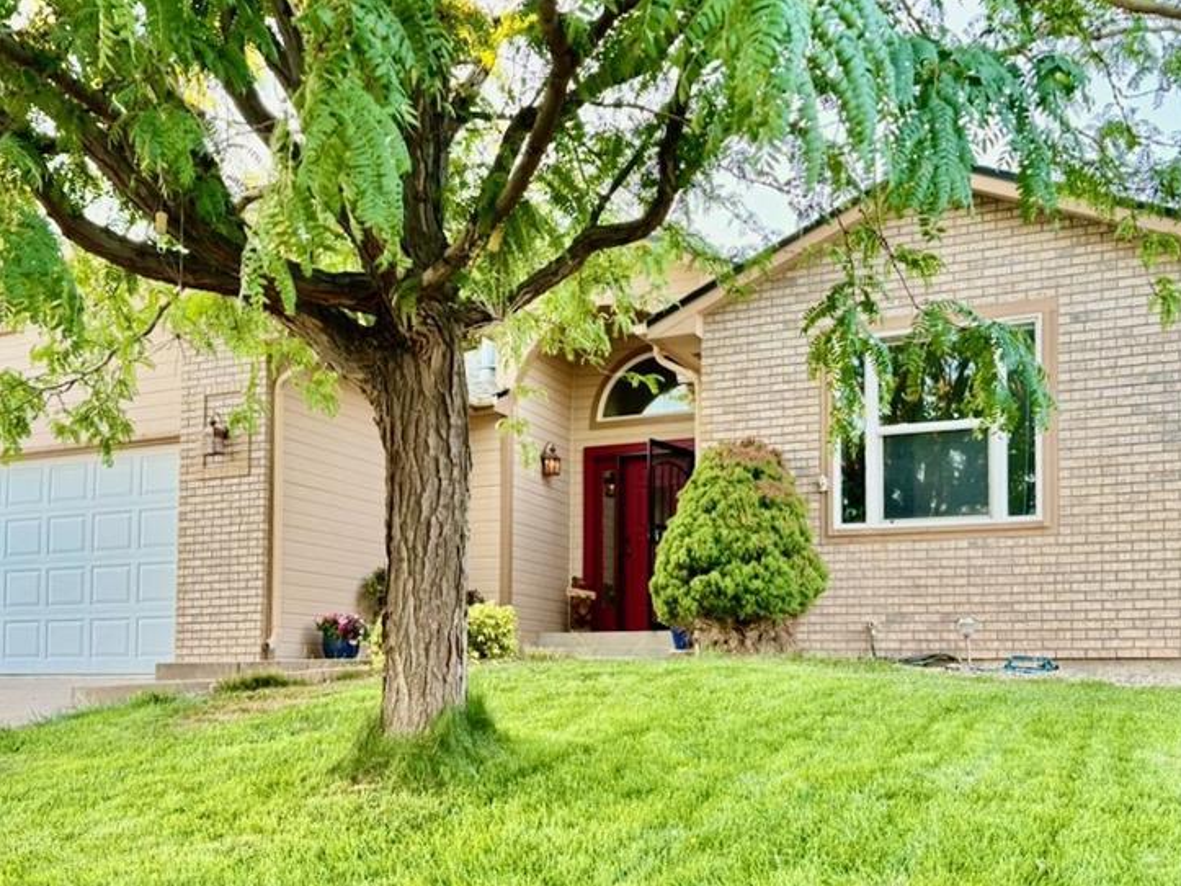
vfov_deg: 41.6
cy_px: 365
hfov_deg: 53.9
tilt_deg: +14.0
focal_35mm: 34
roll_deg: -0.7
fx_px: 1160
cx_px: 547
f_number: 1.78
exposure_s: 1/121
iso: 160
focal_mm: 6.76
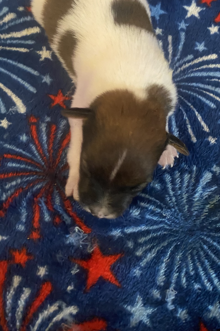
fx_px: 348
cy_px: 117
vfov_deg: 50.0
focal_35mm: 38
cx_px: 119
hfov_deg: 35.0
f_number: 1.8
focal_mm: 4.25
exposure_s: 1/30
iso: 800
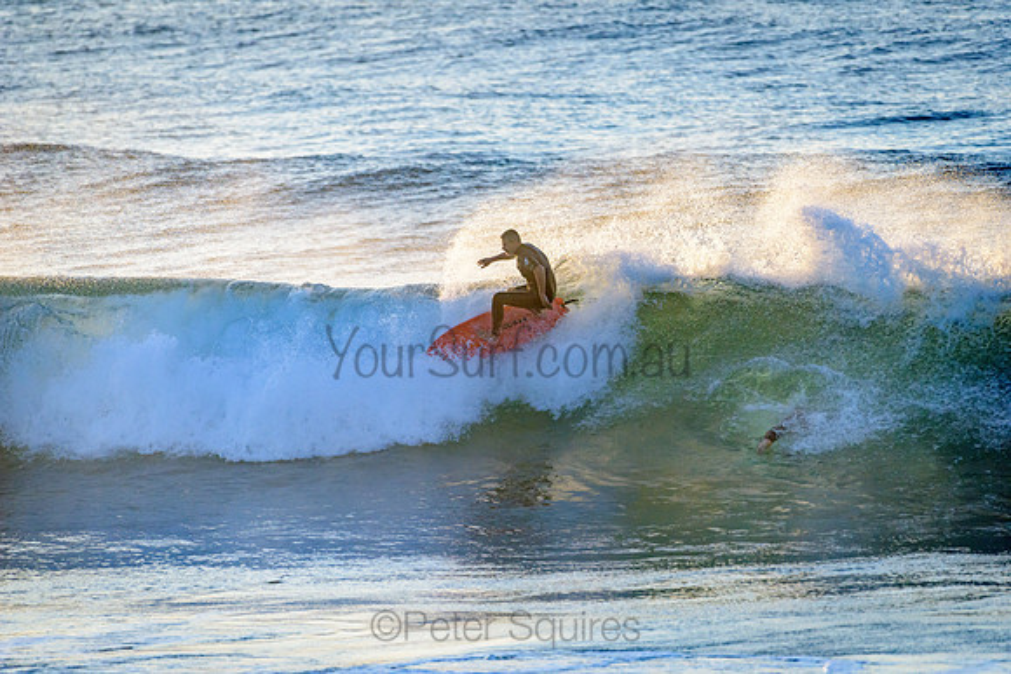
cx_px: 506
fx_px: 14047
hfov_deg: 4.1
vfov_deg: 2.8
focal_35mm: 500
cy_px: 337
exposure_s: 1/2000
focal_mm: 500
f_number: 5.6
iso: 800
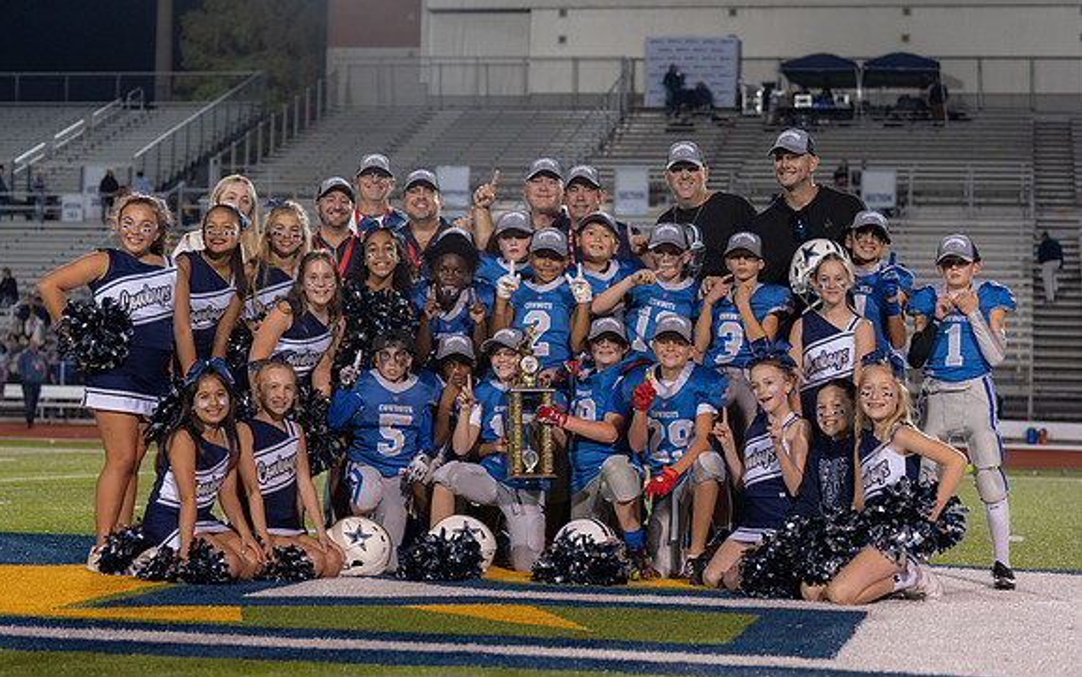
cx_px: 535
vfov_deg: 16.1
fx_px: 2389
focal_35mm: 81
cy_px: 376
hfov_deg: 25.5
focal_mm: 70
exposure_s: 1/320
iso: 2000
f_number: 3.2
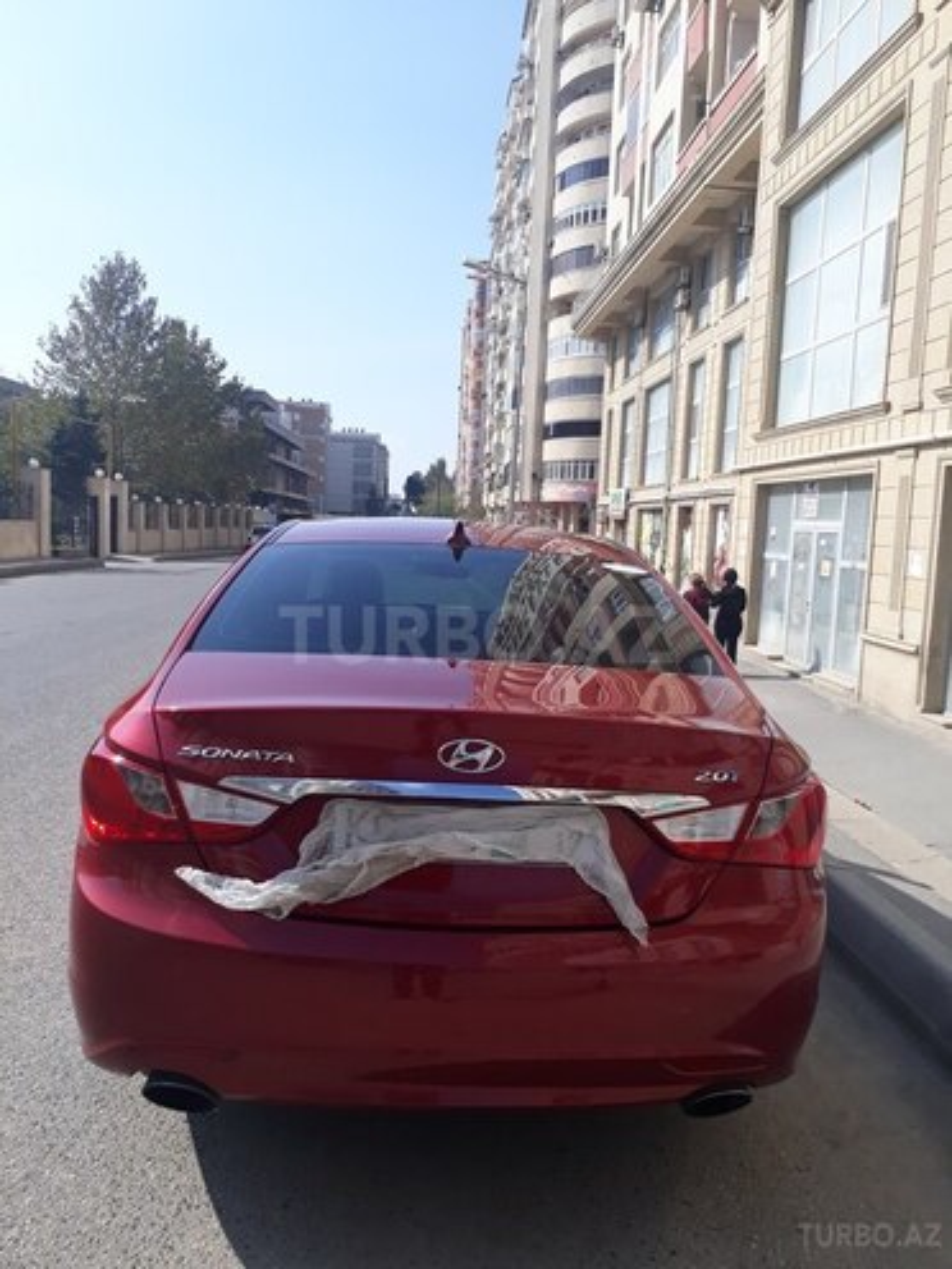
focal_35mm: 27
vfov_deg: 65.3
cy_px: 634
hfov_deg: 51.4
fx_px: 990
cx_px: 476
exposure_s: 1/1307
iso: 40
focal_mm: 3.6
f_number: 1.9
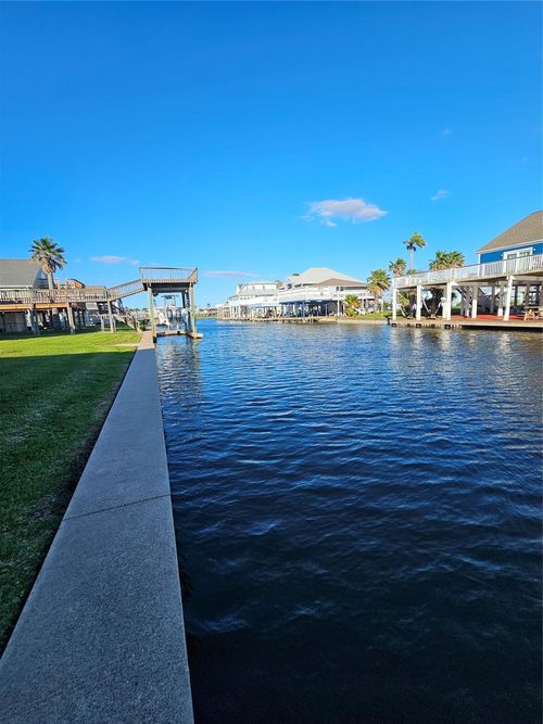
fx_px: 272
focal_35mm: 13
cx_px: 272
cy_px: 362
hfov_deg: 89.9
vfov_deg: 106.2
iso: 50
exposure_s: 1/1636
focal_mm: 2.2
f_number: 2.2
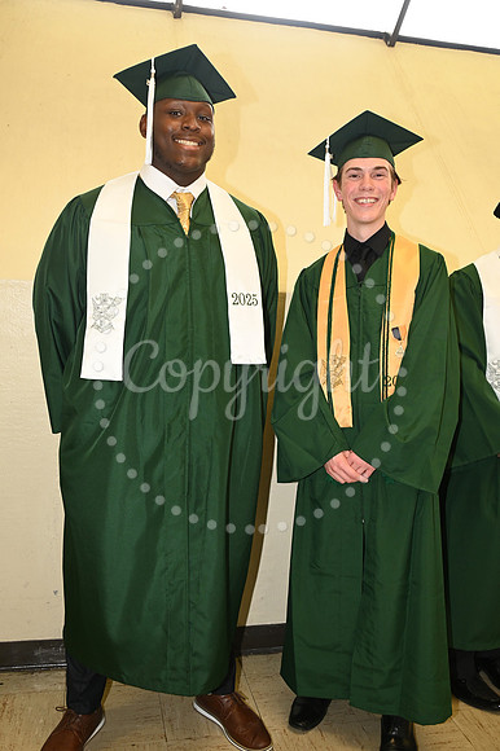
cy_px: 376
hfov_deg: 39.9
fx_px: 688
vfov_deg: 57.3
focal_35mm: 33
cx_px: 250
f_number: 5.6
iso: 1600
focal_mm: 33
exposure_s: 1/60
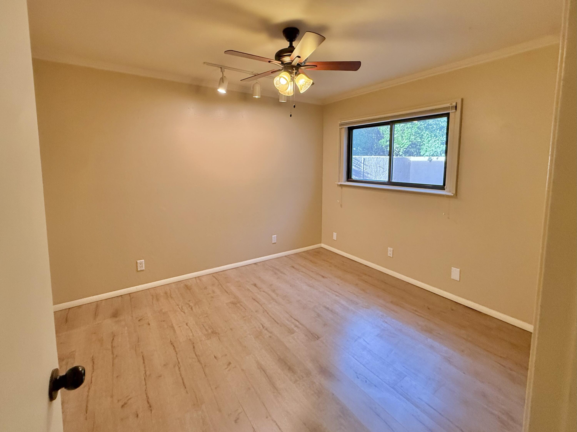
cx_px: 288
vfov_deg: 85.7
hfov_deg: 102.1
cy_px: 216
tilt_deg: -11.6
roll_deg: -0.1
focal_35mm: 14
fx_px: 233
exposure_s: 1/120
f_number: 2.2
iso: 500
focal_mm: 2.22
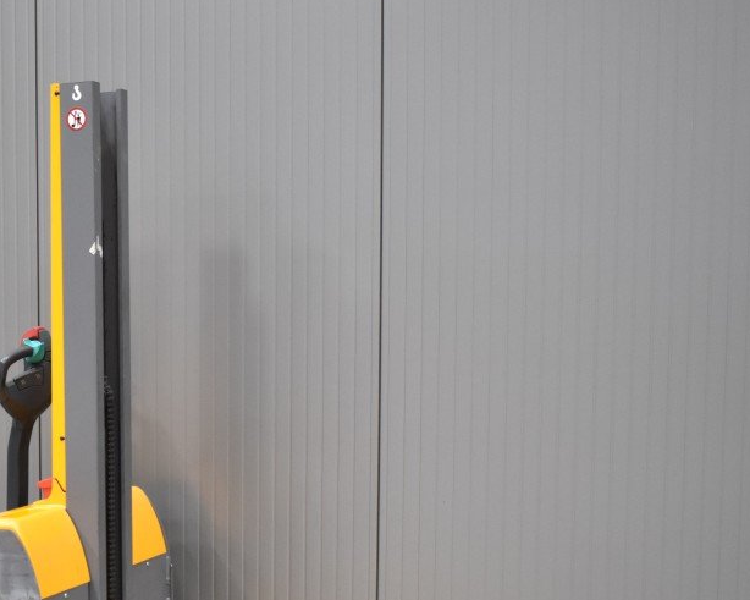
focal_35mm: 66
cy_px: 472
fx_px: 1465
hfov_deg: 28.1
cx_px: 139
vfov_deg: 22.8
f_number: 4.5
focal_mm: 24
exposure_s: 1/60
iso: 1250
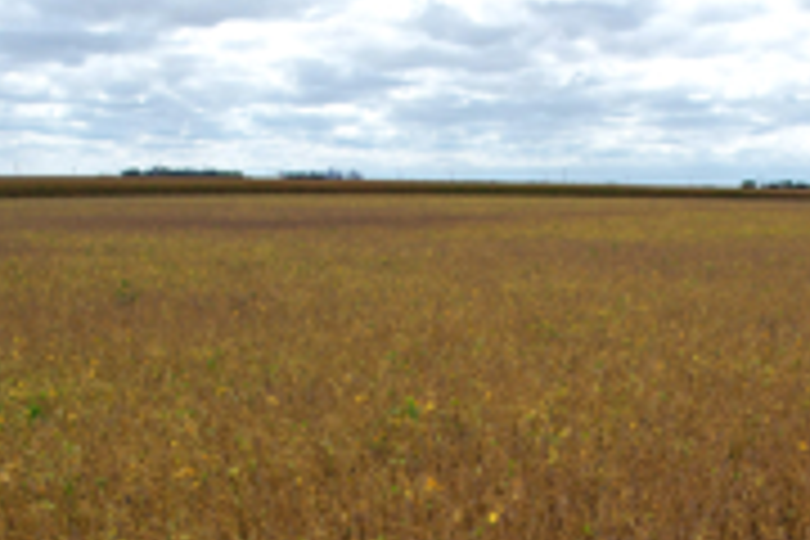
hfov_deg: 35.8
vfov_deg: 23.2
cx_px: 562
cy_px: 590
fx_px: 1237
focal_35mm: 55
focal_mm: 8.38
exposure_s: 1/1500
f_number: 2.8
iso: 100
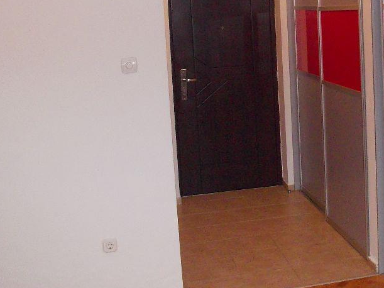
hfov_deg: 33.0
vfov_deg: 25.4
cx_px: 300
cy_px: 77
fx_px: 632
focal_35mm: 57
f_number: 3.3
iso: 320
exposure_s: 1/25
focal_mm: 4.1
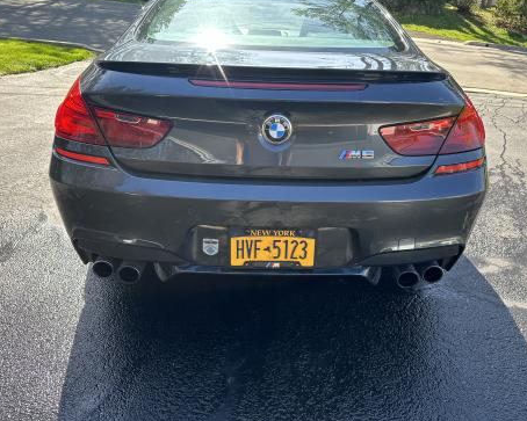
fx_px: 405
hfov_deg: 66.0
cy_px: 206
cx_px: 267
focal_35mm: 26
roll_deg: +0.6
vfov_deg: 54.9
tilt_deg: -29.2
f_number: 1.78
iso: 80
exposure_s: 1/594
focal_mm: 6.86
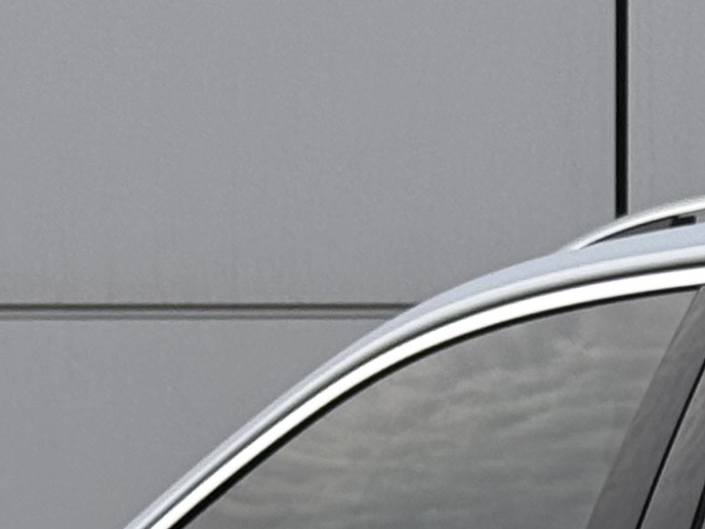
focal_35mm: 268
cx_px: 1187
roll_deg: +0.2
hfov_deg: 7.2
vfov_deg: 5.5
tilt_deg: -0.9
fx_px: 5460
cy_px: 713
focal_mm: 6.76
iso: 64
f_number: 1.78
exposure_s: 1/2833
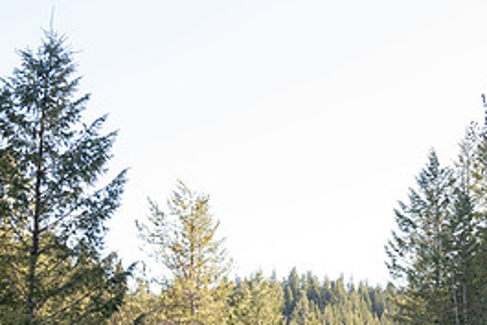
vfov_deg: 22.2
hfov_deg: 34.4
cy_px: 353
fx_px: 785
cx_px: 290
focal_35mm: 58
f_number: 5
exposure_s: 1/500
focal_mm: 26.5
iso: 640
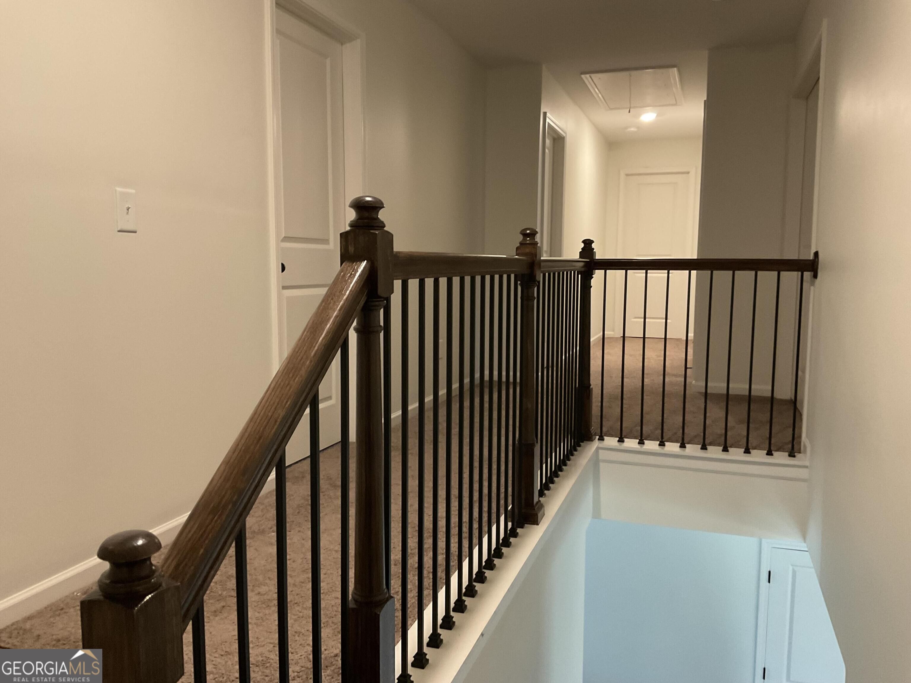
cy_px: 342
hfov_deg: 61.7
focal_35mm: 29
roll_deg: -0.2
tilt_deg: -5.3
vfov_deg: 48.2
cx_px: 456
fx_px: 763
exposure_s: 1/40
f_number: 1.8
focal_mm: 3
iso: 200
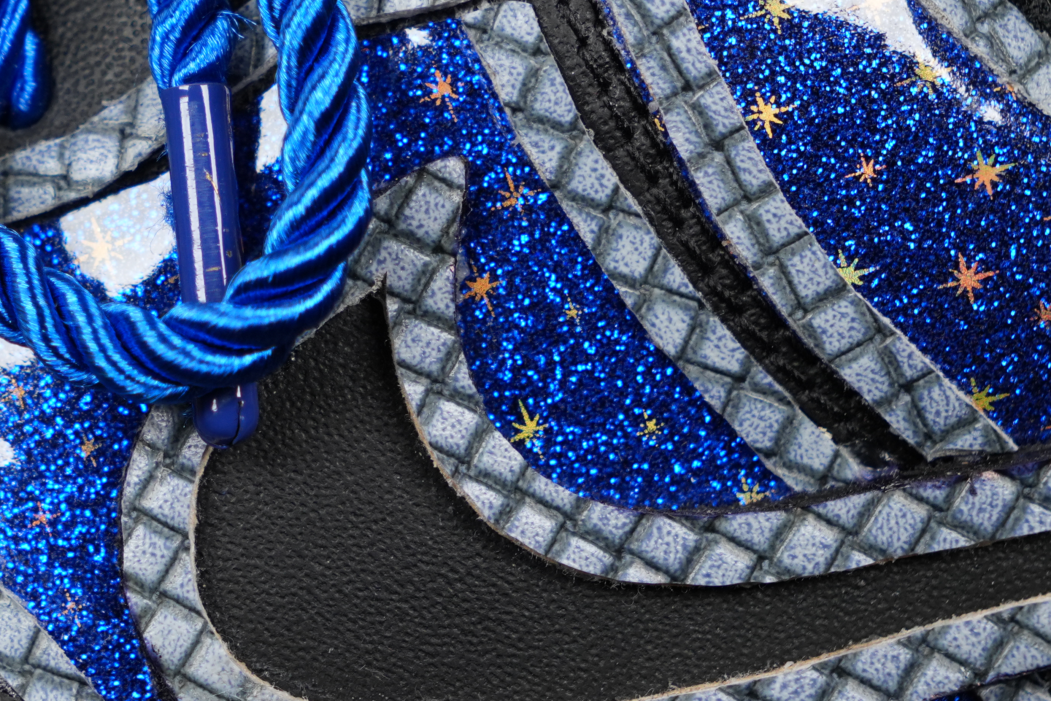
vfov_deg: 8.2
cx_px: 52
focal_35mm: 168
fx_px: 4905
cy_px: 105
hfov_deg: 12.1
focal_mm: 50
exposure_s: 1/200
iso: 400
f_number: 4.5
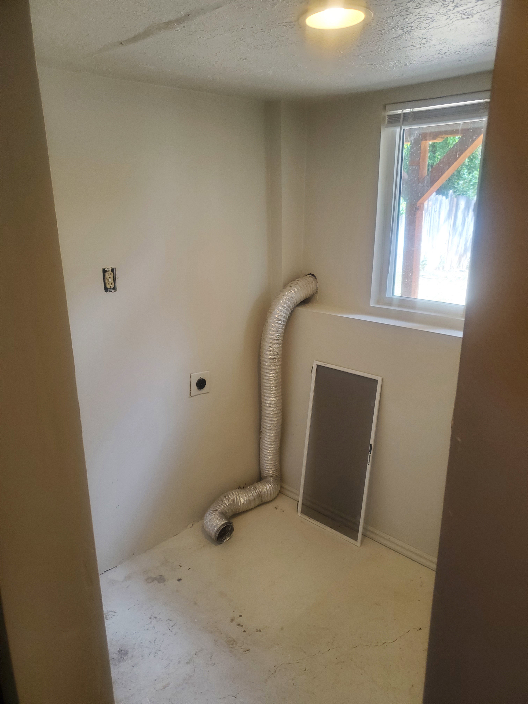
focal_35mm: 26
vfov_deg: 67.3
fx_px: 529
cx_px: 264
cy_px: 352
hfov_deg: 53.1
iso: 125
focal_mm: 4.3
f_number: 1.5
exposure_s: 1/120
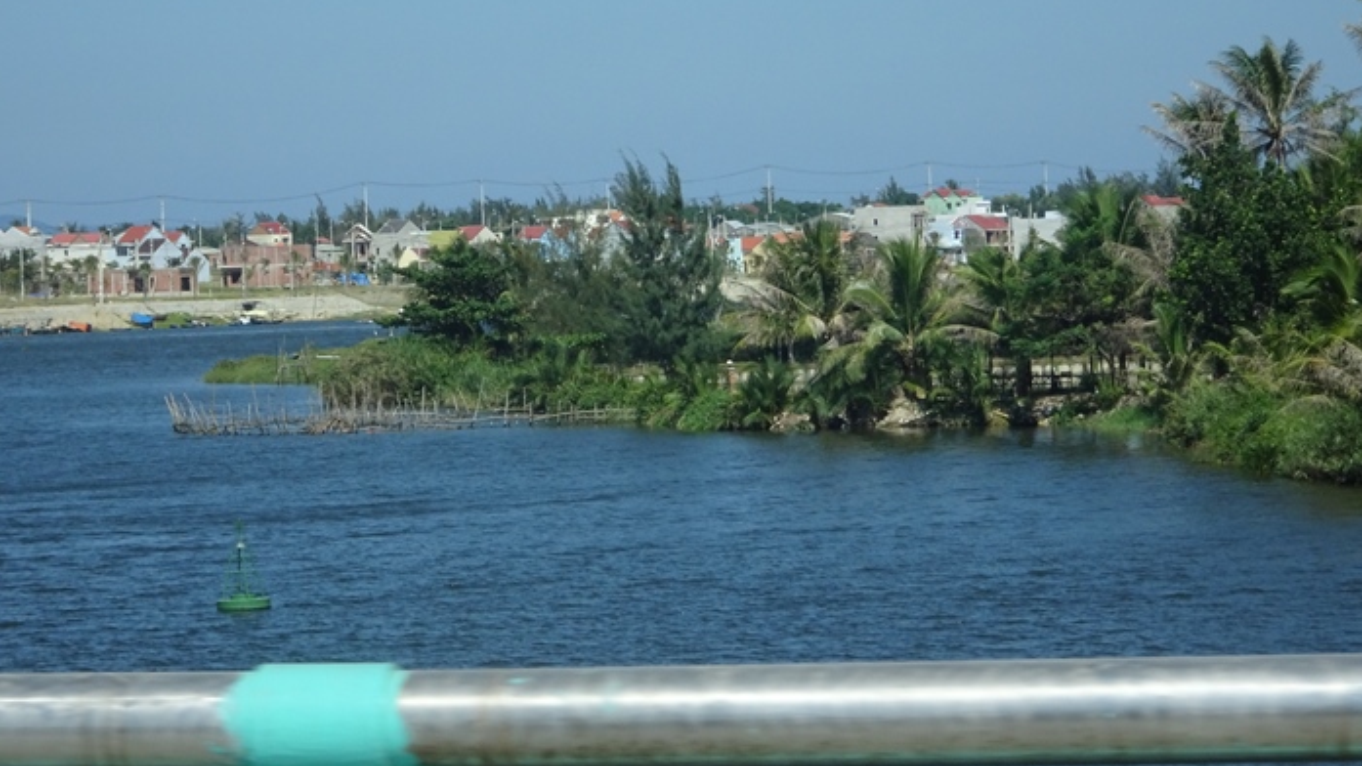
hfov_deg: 14.1
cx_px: 682
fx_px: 5489
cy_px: 333
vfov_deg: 8.0
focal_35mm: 152
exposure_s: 1/800
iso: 160
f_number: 5.6
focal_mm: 23.73
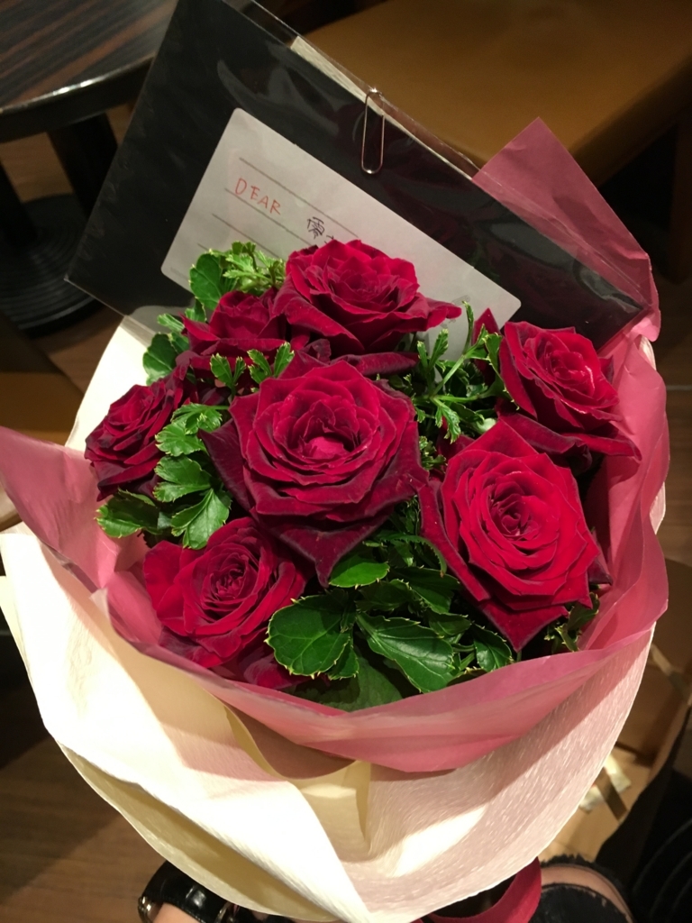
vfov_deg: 61.7
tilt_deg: -50.1
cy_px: 462
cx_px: 346
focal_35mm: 29
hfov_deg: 48.2
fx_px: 773
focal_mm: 4.15
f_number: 2.2
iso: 125
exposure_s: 1/30
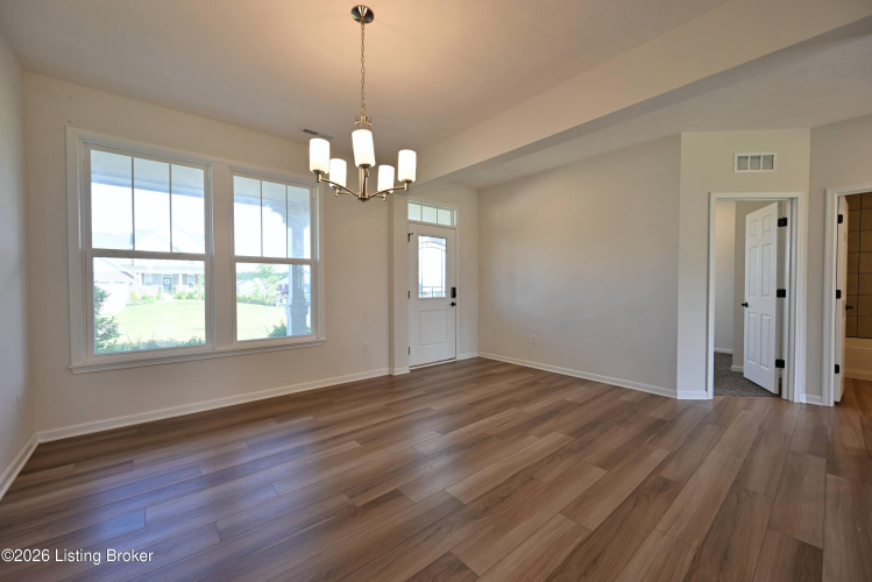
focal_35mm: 14
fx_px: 339
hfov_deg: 104.2
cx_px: 436
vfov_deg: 81.3
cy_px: 291
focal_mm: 14
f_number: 6.3
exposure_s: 1/25
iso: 200
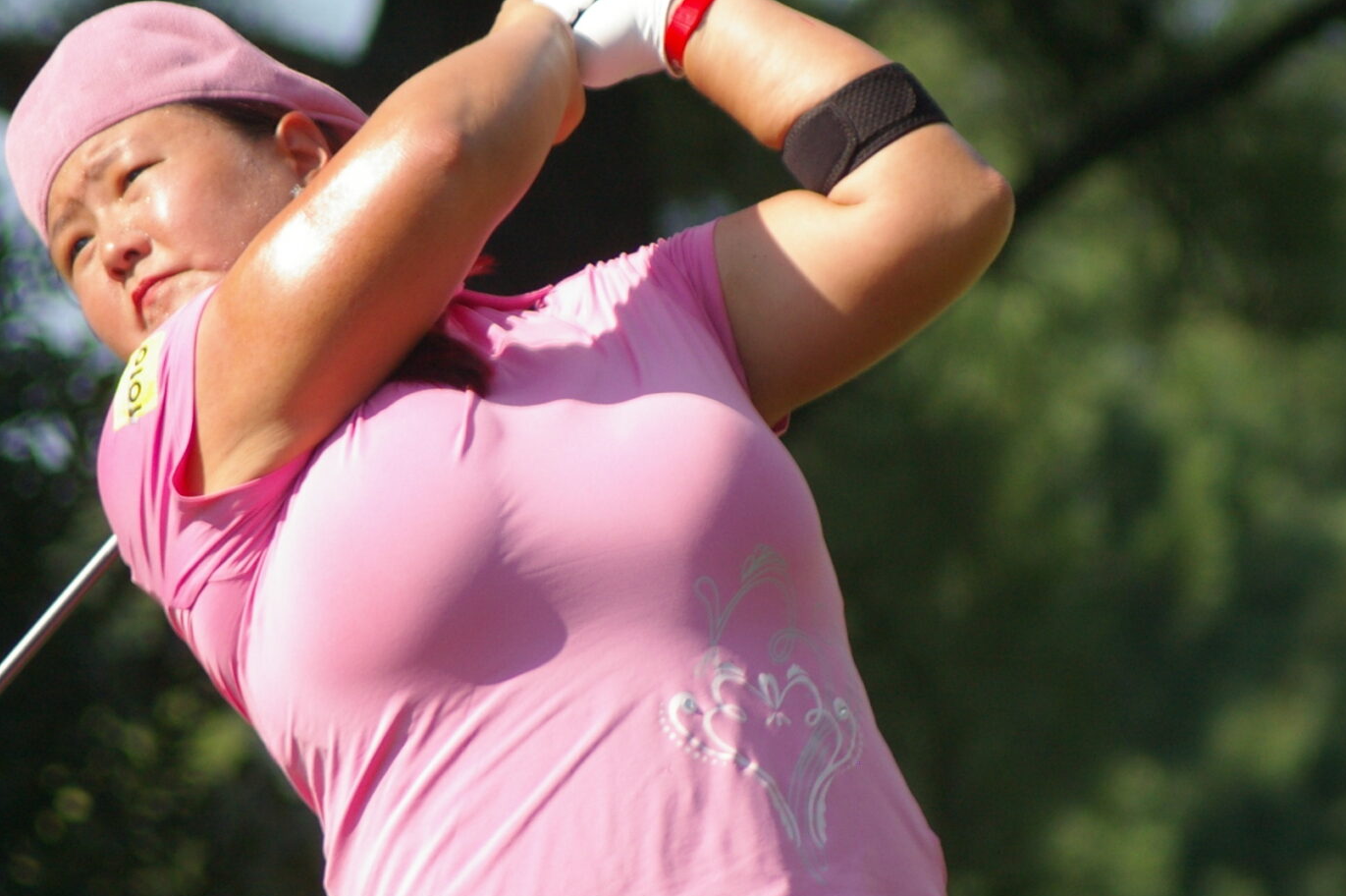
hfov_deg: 3.5
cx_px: 674
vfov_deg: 2.3
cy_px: 293
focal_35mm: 588
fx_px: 21968
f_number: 8
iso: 400
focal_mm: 210
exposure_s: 1/750
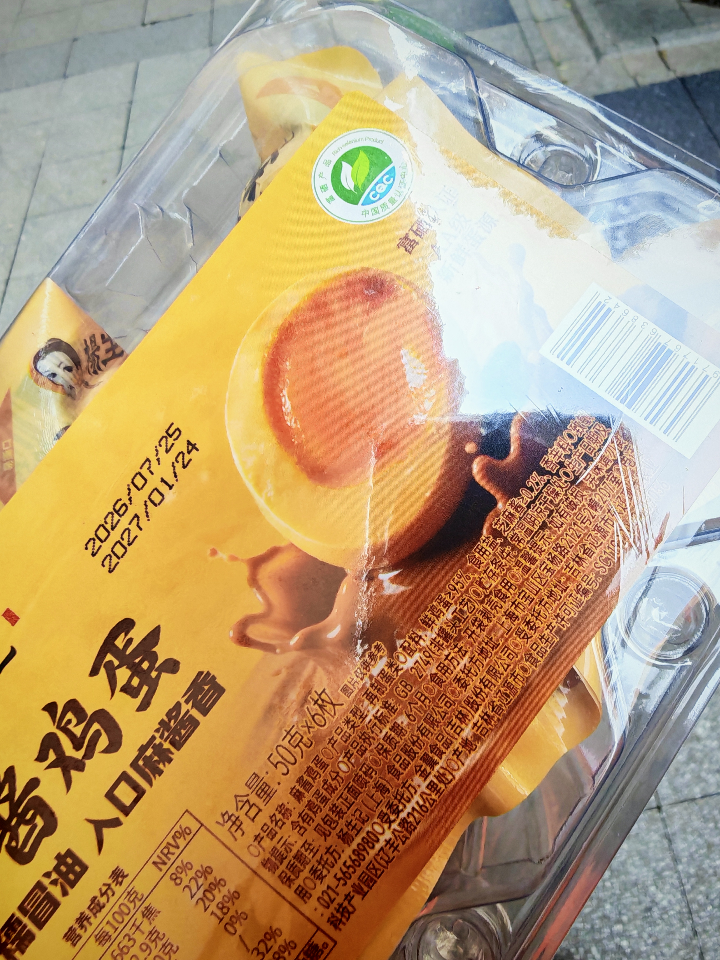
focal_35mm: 23
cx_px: 360
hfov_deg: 58.9
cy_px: 480
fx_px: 638
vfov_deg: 73.9
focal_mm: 1.82
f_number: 2
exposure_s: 1/100
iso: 64
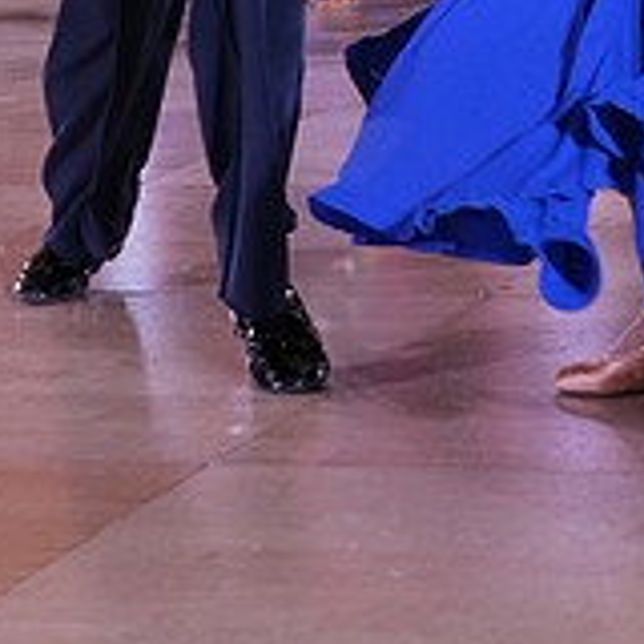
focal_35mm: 139
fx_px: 2926
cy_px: -455
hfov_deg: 12.5
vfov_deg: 11.7
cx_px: 561
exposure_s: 1/250
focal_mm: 45
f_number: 5
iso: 2500
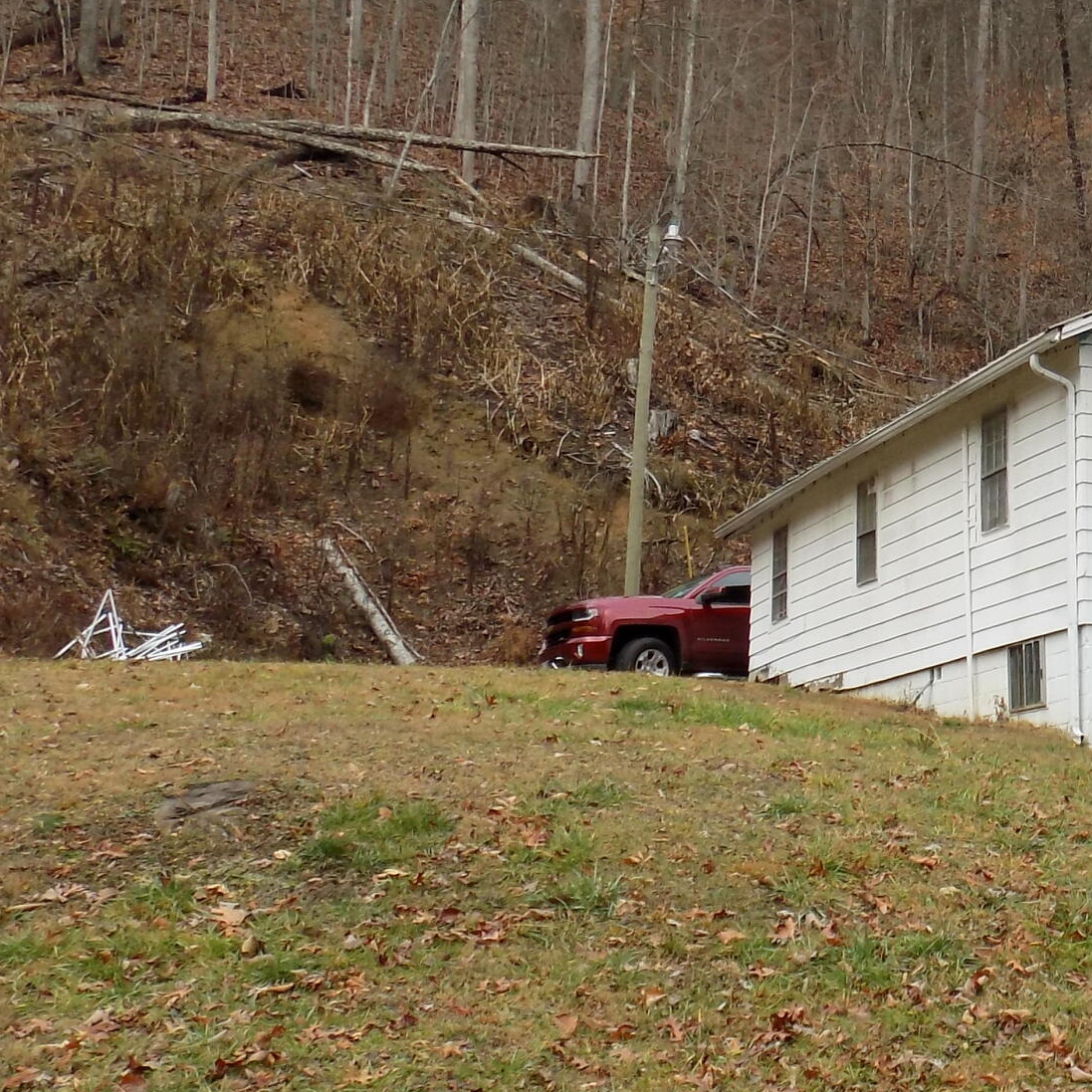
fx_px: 2070
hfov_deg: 26.8
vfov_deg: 29.6
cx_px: 1244
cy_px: 536
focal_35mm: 58
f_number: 3.1
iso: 80
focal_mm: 4.3
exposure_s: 1/250
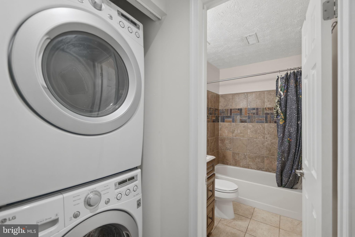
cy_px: 118
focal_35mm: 15
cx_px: 178
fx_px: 148
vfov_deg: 77.3
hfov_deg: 100.4
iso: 250
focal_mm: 15
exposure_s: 1/15
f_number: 4.1
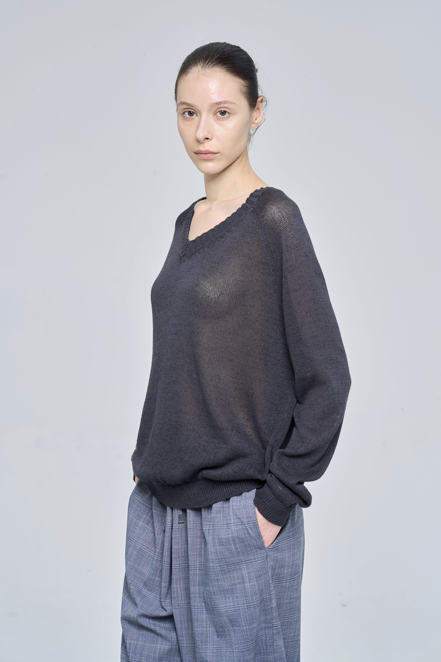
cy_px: 331
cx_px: 220
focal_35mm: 85
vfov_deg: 23.9
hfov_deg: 16.1
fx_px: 1562
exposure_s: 1/125
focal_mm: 85
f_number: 8
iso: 200
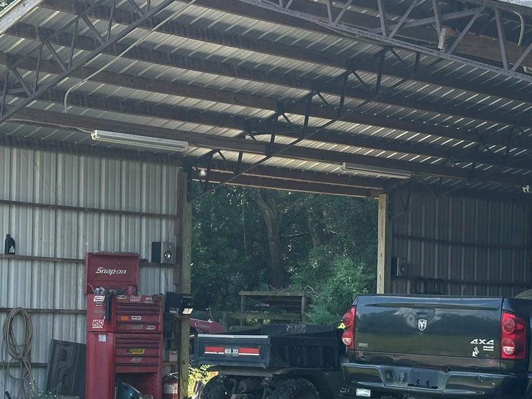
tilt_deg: +2.0
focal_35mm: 94
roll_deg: -0.6
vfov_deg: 15.7
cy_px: 292
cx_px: 323
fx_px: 1445
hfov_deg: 20.8
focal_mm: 6.86
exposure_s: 1/797
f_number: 1.78
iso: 64
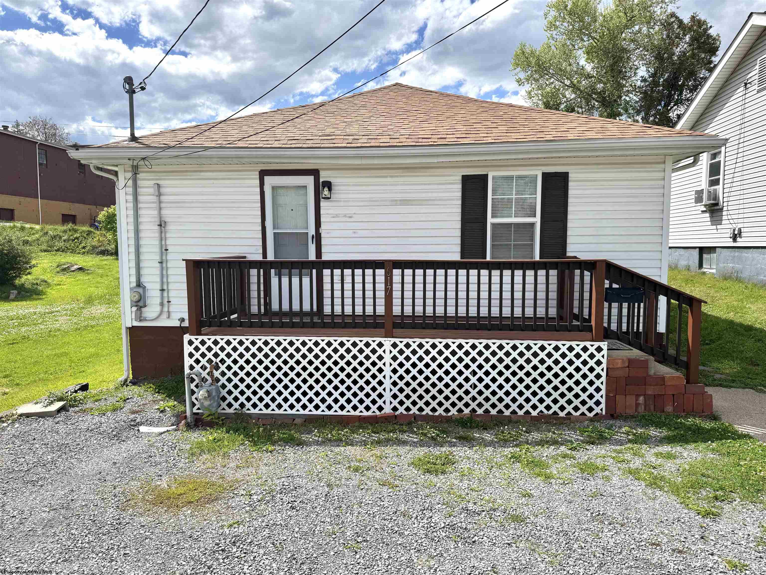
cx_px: 383
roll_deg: -0.8
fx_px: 531
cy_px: 288
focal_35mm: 24
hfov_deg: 71.6
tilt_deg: -4.9
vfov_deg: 56.8
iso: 80
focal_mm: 6.76
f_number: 1.78
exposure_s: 1/4950
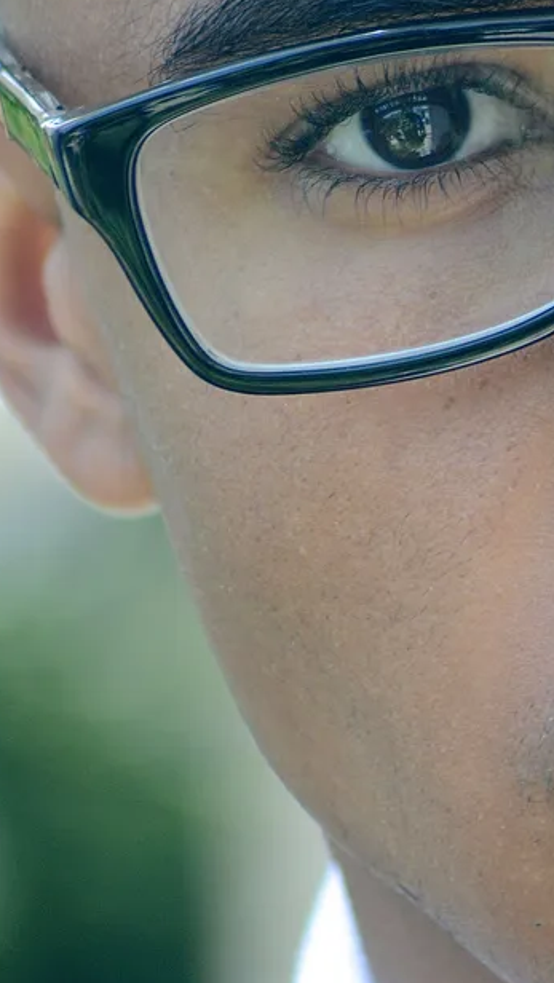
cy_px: 357
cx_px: 742
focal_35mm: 587
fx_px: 15313
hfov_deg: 2.1
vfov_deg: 3.7
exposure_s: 1/200
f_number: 8
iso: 400
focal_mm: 180
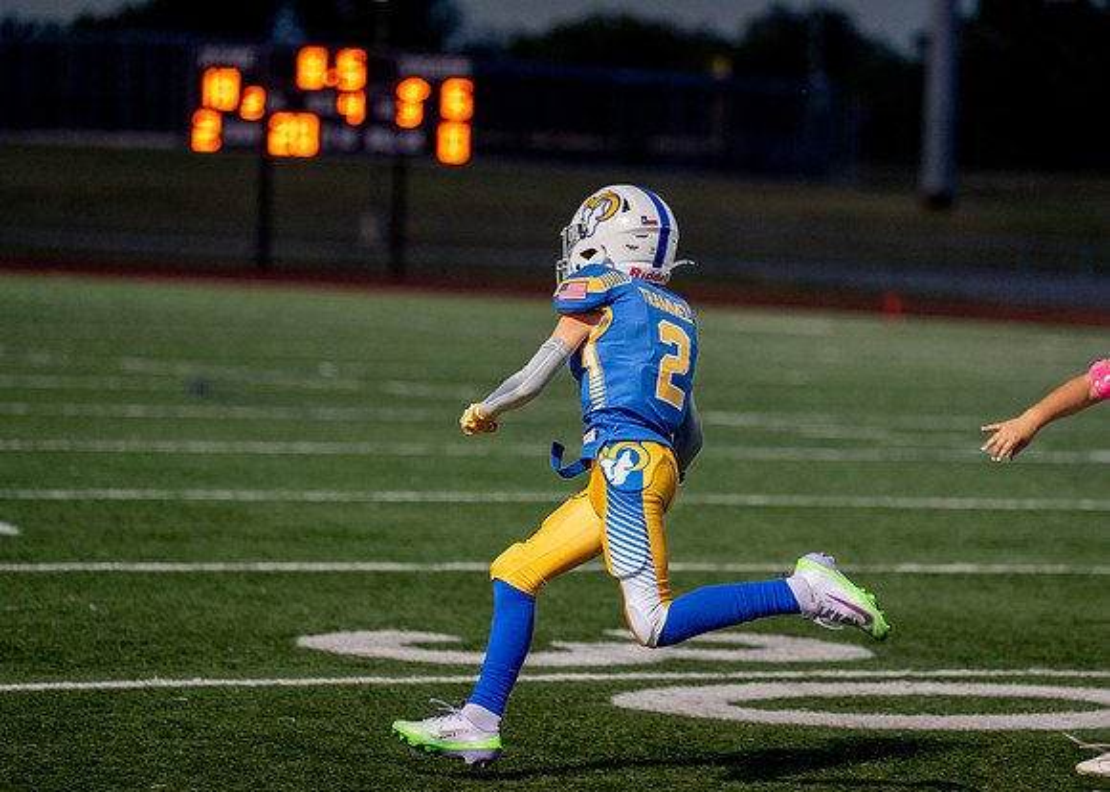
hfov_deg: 11.1
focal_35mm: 180
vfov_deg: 8.0
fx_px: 5687
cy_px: 383
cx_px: 658
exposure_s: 1/1000
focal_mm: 151
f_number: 2.8
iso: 2000
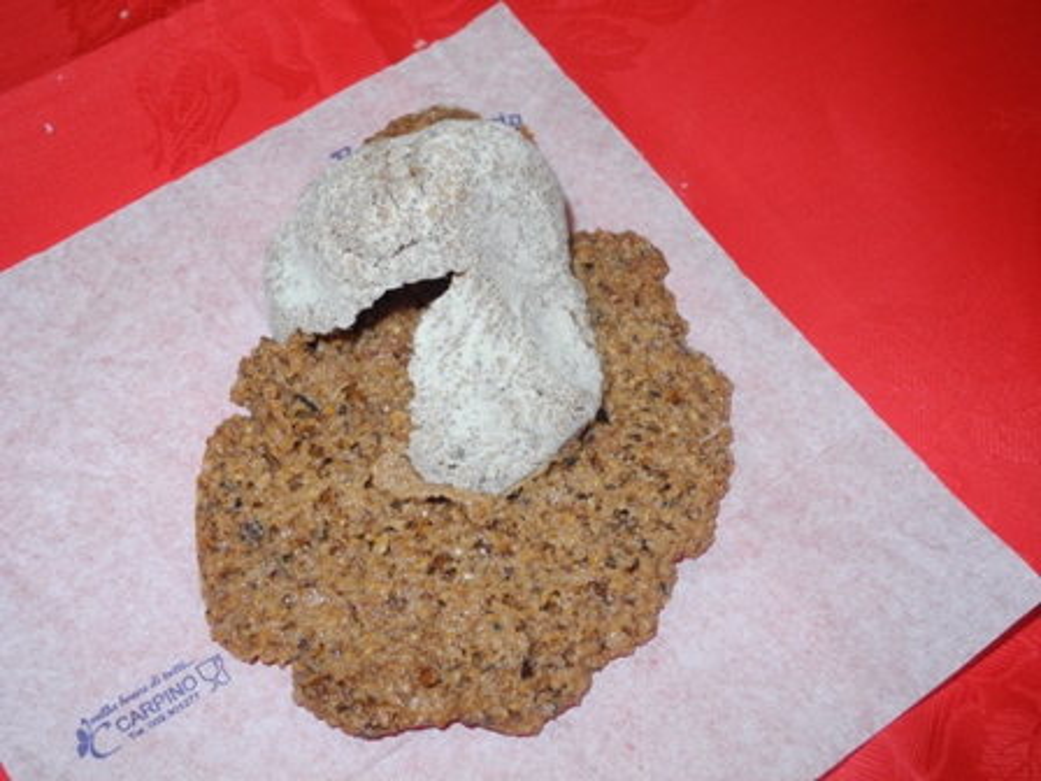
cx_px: 520
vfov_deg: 29.1
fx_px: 1504
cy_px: 390
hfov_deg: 38.2
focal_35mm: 50
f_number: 3.5
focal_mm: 10.7
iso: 200
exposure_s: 1/30
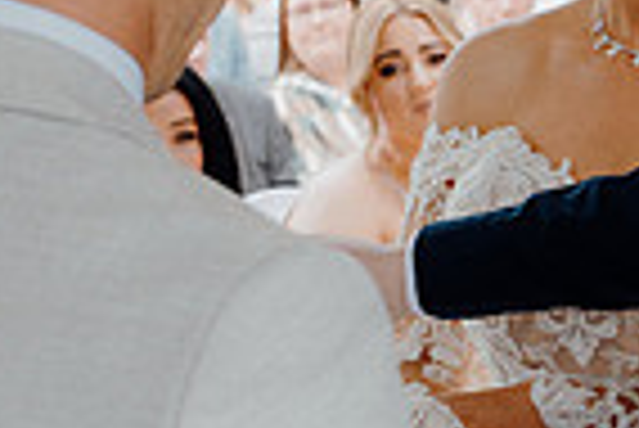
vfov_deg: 10.2
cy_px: 92
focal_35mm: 135
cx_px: 518
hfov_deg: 15.1
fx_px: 2399
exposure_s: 1/200
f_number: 3.5
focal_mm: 33
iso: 125
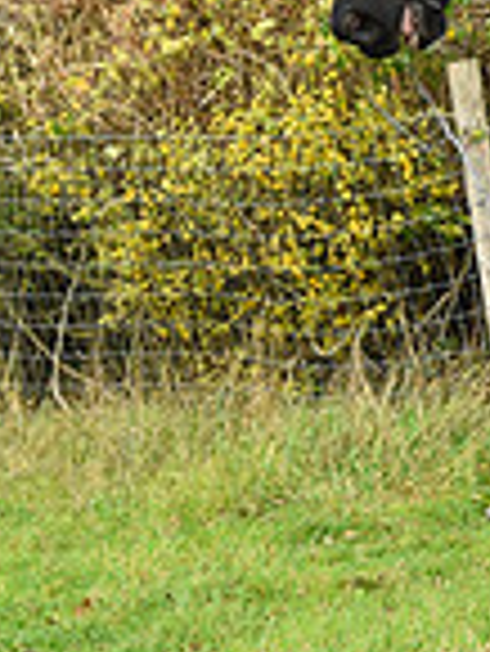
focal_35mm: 346
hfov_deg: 4.2
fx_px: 6521
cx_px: 1061
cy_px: -72
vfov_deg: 5.7
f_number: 5.6
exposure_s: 1/1250
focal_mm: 90
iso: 3600
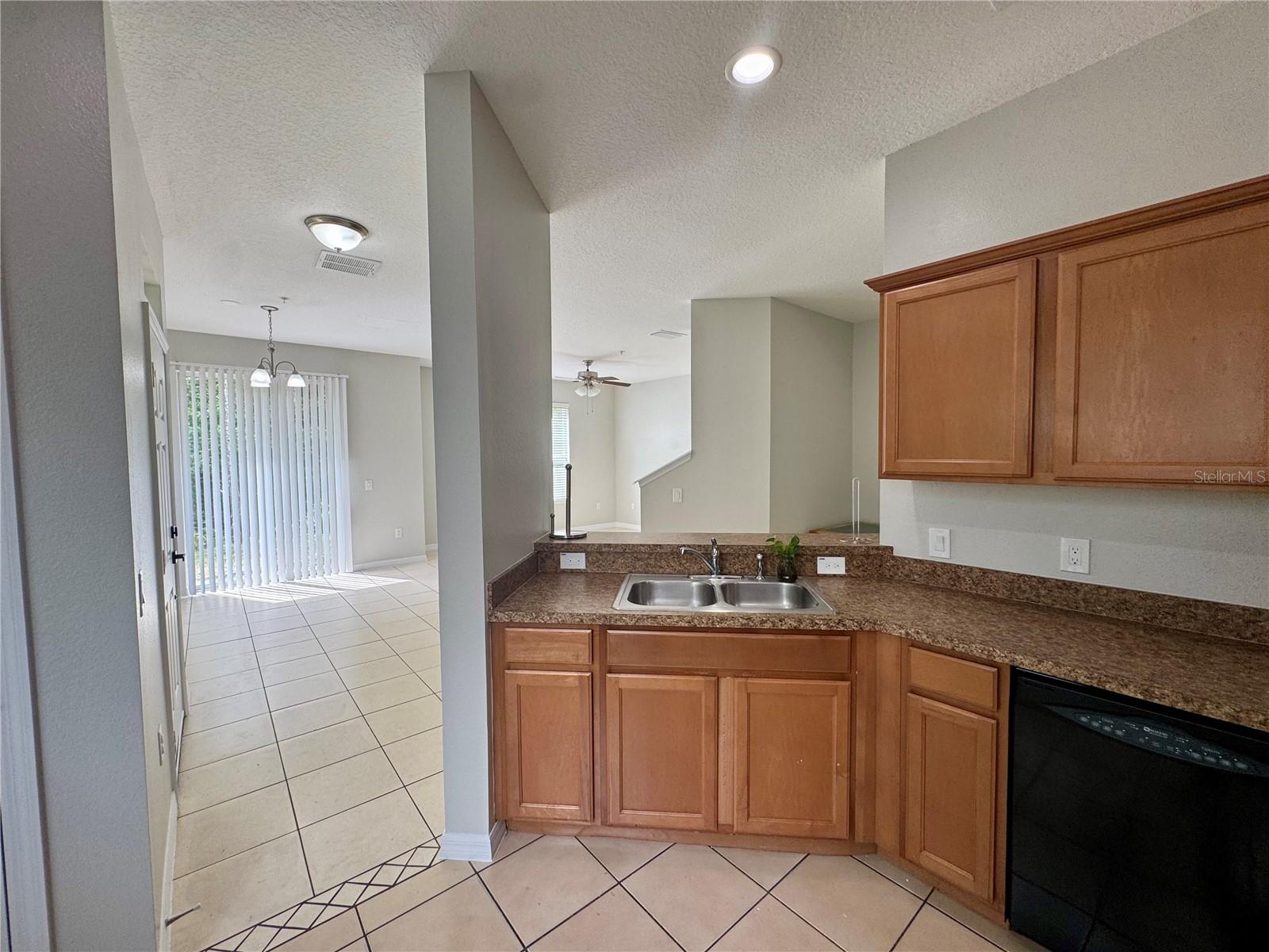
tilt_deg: -2.5
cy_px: 476
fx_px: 513
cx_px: 634
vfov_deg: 85.7
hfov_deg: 102.1
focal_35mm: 14
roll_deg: +0.7
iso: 64
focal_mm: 2.22
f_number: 2.2
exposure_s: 1/120
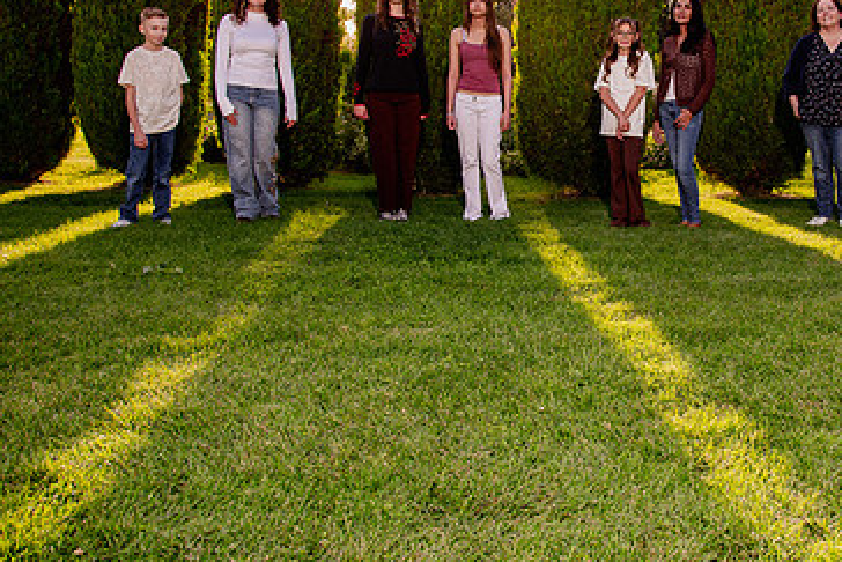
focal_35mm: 40
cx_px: 625
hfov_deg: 46.8
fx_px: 936
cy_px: 156
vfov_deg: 32.9
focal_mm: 24
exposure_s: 1/200
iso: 500
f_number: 9
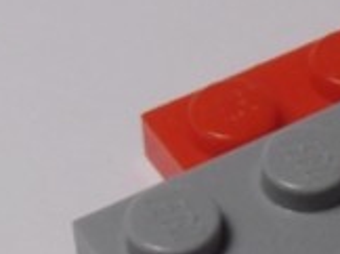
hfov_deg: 9.5
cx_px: 430
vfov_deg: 7.2
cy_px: 161
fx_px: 2020
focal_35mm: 206
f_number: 3.9
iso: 80
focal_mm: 6.61
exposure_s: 1/125
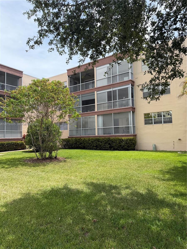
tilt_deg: +1.2
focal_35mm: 24
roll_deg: +0.3
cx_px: 94
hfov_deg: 56.8
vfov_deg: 71.6
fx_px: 173
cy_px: 124
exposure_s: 1/3425
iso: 100
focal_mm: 6.76
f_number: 1.78
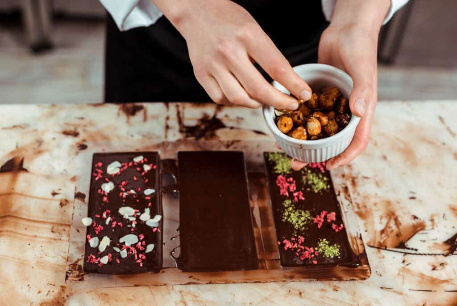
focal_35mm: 50
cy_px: 153
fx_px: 635
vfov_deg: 27.0
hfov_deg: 39.6
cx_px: 228
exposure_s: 1/200
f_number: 4
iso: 100
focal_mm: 50
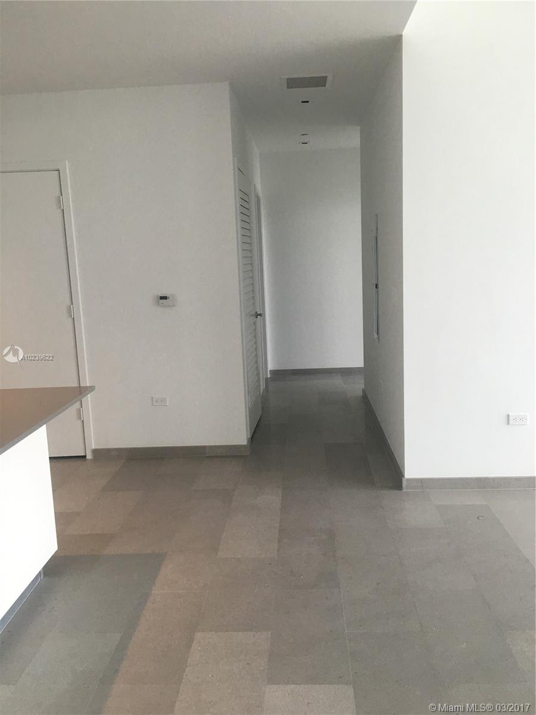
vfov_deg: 61.7
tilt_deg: -8.8
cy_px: 358
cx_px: 268
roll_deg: +2.8
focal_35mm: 29
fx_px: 599
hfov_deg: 48.2
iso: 25
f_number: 2.2
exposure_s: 1/30
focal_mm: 4.15
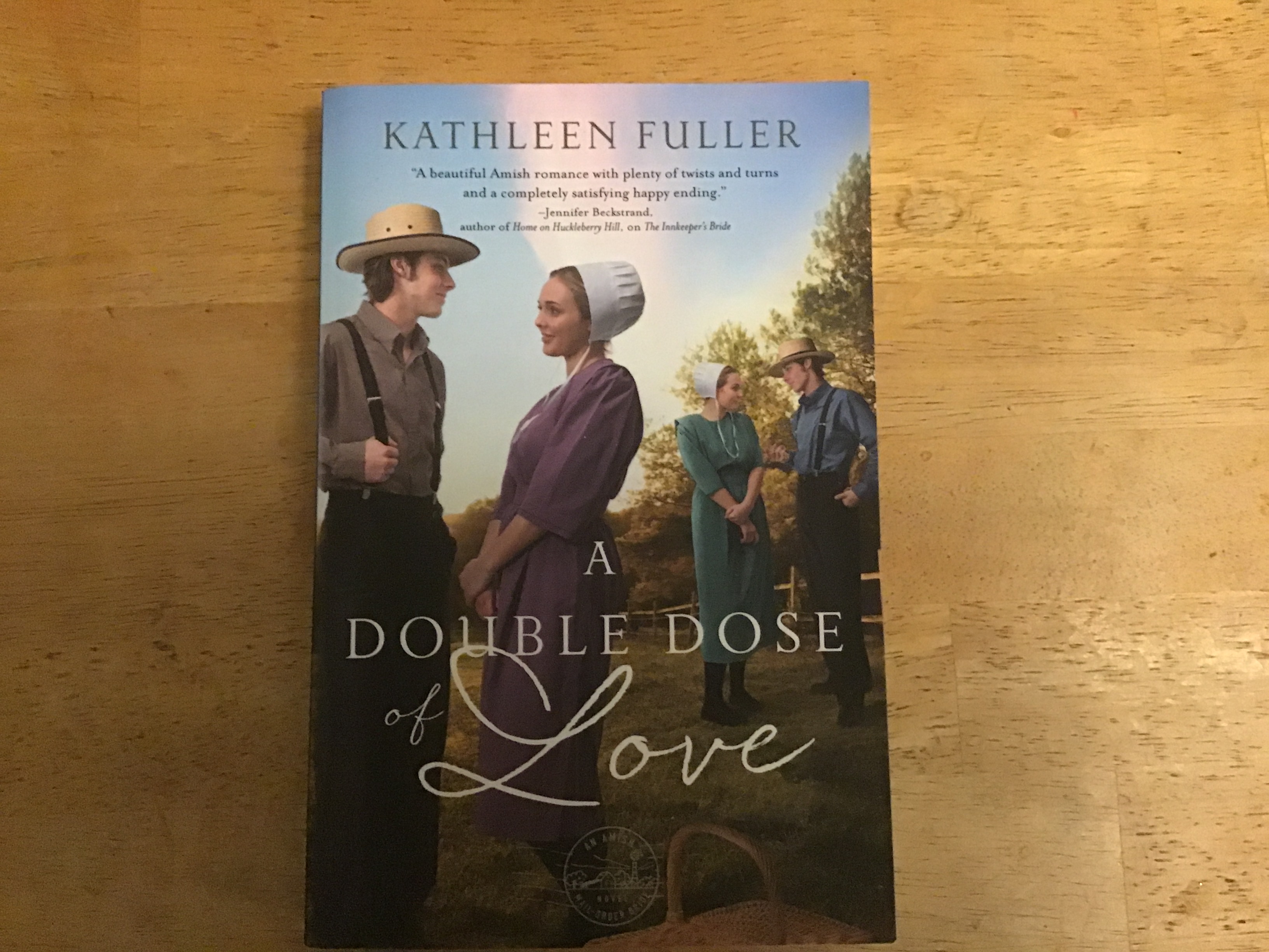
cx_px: 634
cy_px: 476
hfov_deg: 58.4
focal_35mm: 31
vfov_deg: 45.4
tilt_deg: -83.8
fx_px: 1136
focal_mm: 3.3
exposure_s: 1/15
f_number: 2.4
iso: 500
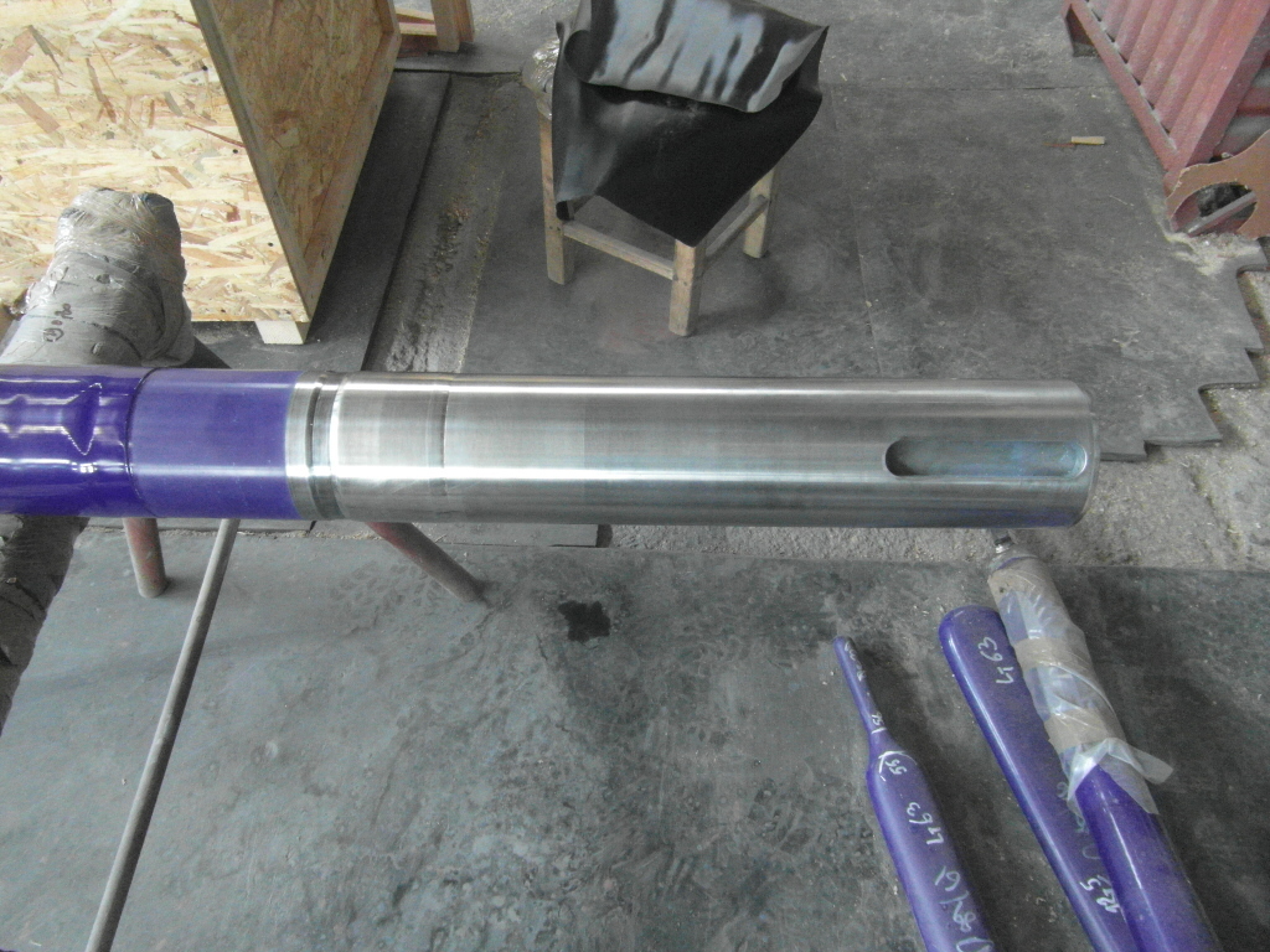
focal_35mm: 24
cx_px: 635
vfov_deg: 56.8
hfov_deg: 71.6
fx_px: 881
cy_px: 476
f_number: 3.2
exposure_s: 1/30
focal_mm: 4
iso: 480
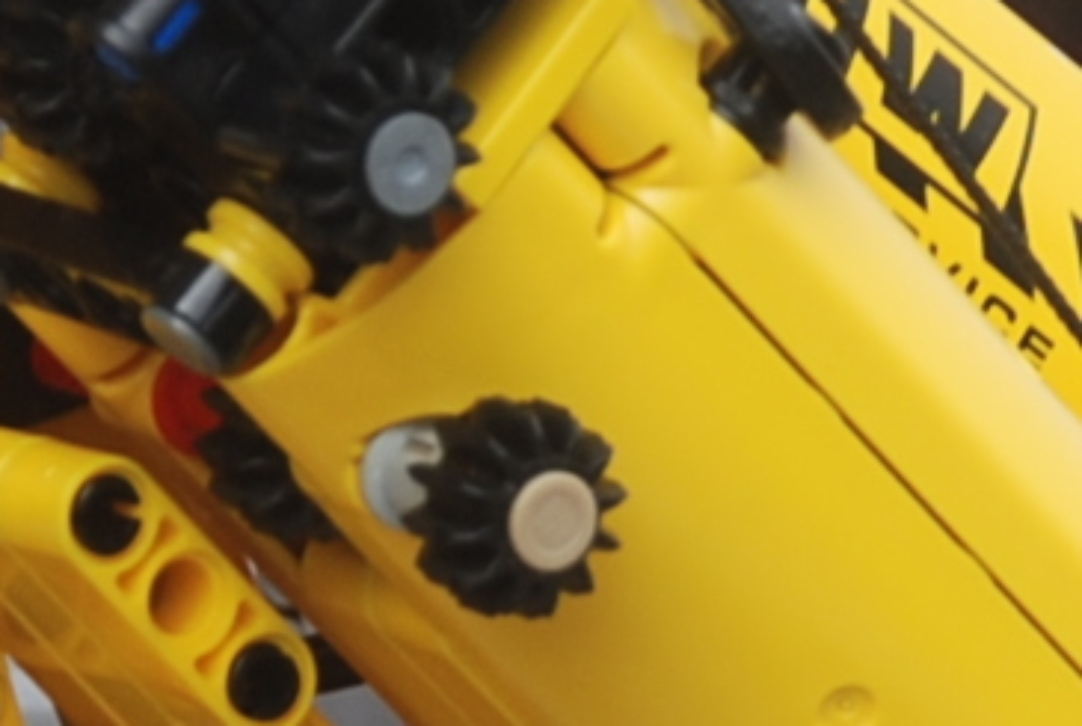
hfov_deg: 2.5
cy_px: 1769
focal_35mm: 832
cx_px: 412
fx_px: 25057
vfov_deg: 1.7
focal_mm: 70
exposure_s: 1/100
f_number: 5.6
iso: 100
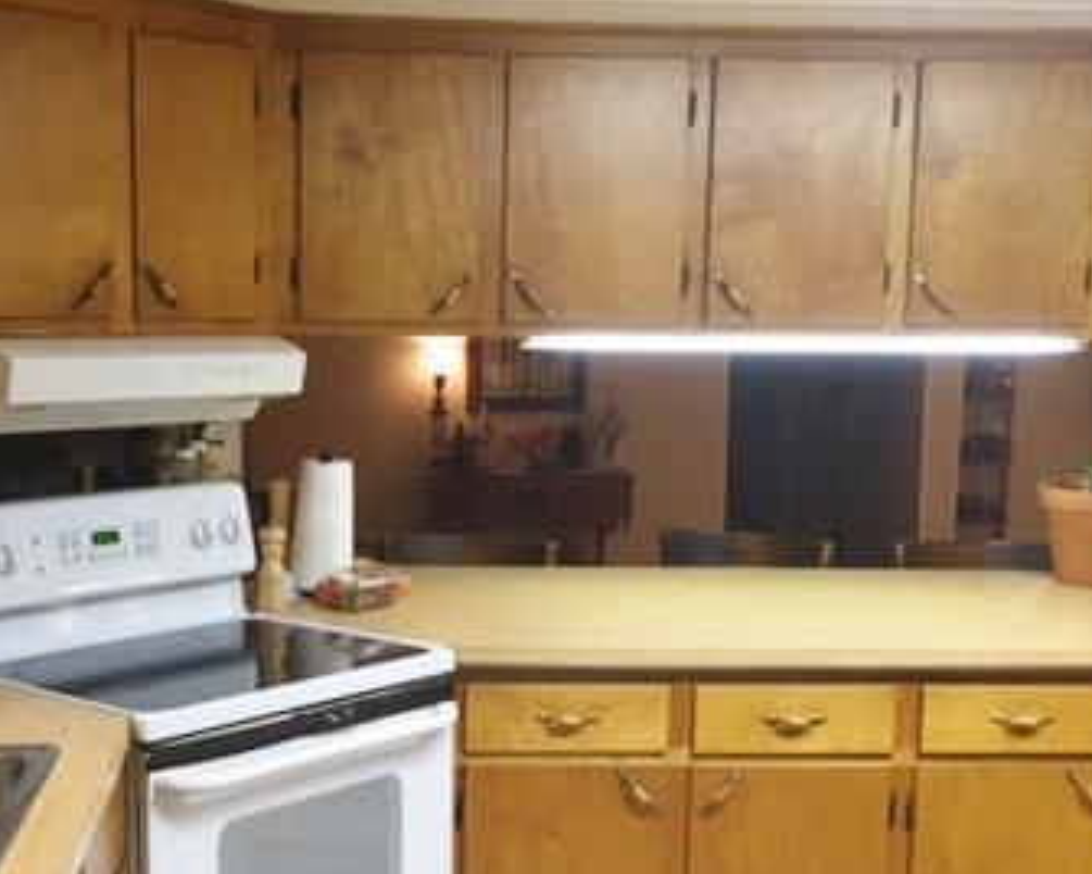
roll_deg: -1.7
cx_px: 411
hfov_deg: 34.6
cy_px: 597
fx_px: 1745
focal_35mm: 54
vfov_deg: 27.9
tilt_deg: -8.5
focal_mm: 4.15
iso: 80
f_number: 2.2
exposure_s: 1/30
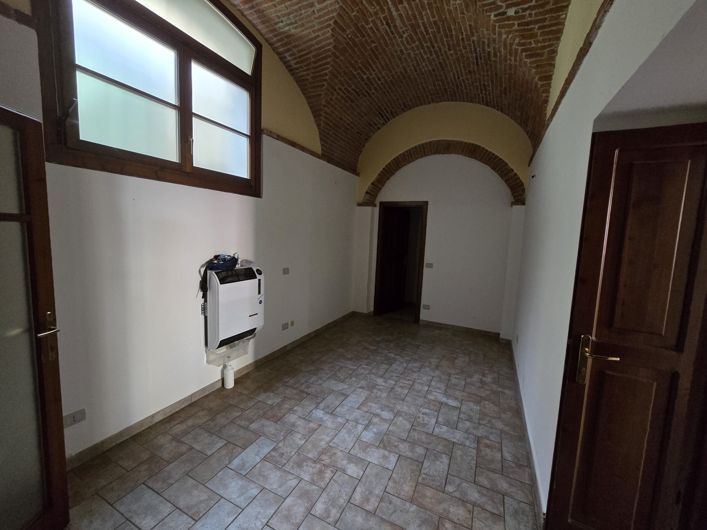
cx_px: 354
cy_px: 265
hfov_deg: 106.2
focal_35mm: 13
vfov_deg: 89.9
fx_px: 266
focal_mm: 2.2
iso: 1000
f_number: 2.2
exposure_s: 1/50
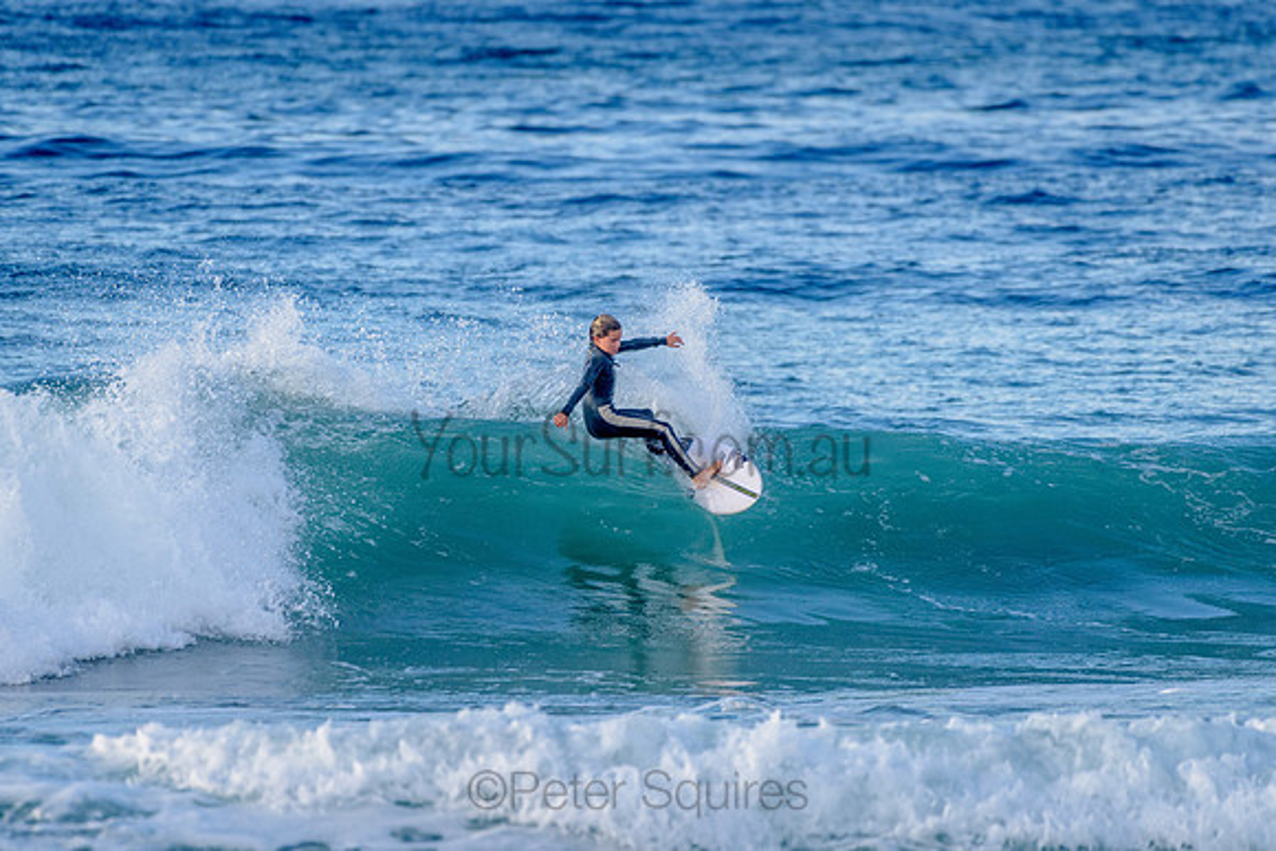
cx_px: 654
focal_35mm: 613
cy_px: 436
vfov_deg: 2.2
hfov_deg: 3.4
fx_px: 21730
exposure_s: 1/1250
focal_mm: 500
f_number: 5.6
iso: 450
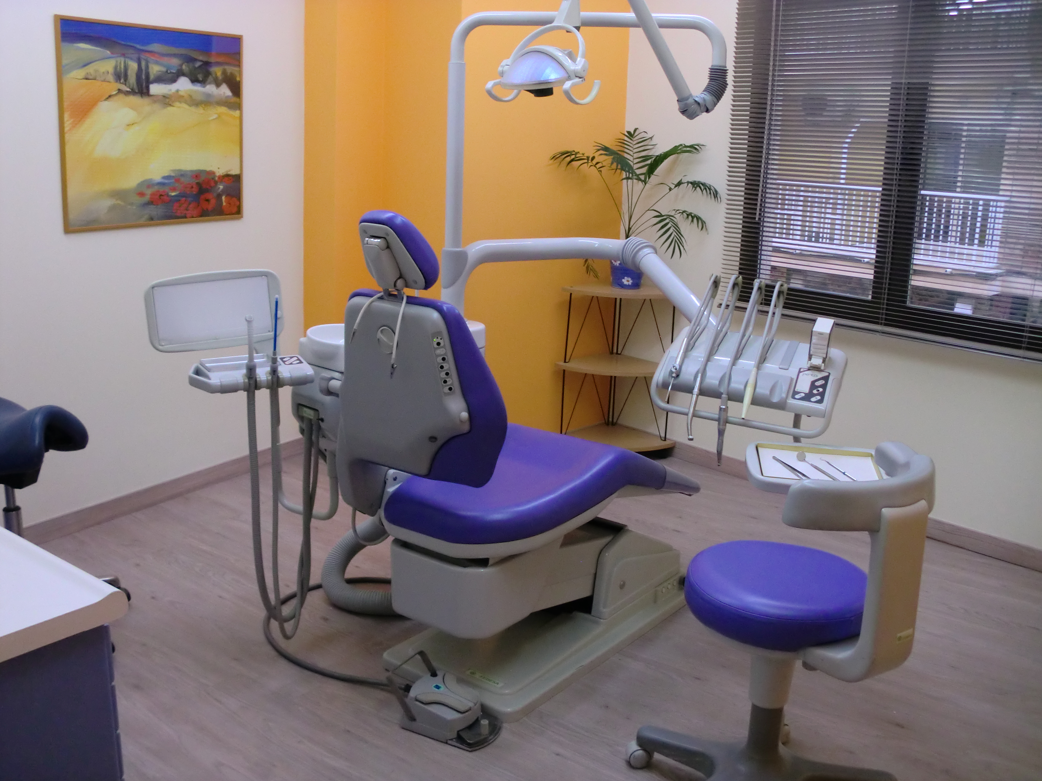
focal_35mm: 35
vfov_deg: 40.7
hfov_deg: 52.6
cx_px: 521
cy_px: 390
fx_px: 1054
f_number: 3.1
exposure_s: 1/125
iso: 400
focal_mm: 6.3
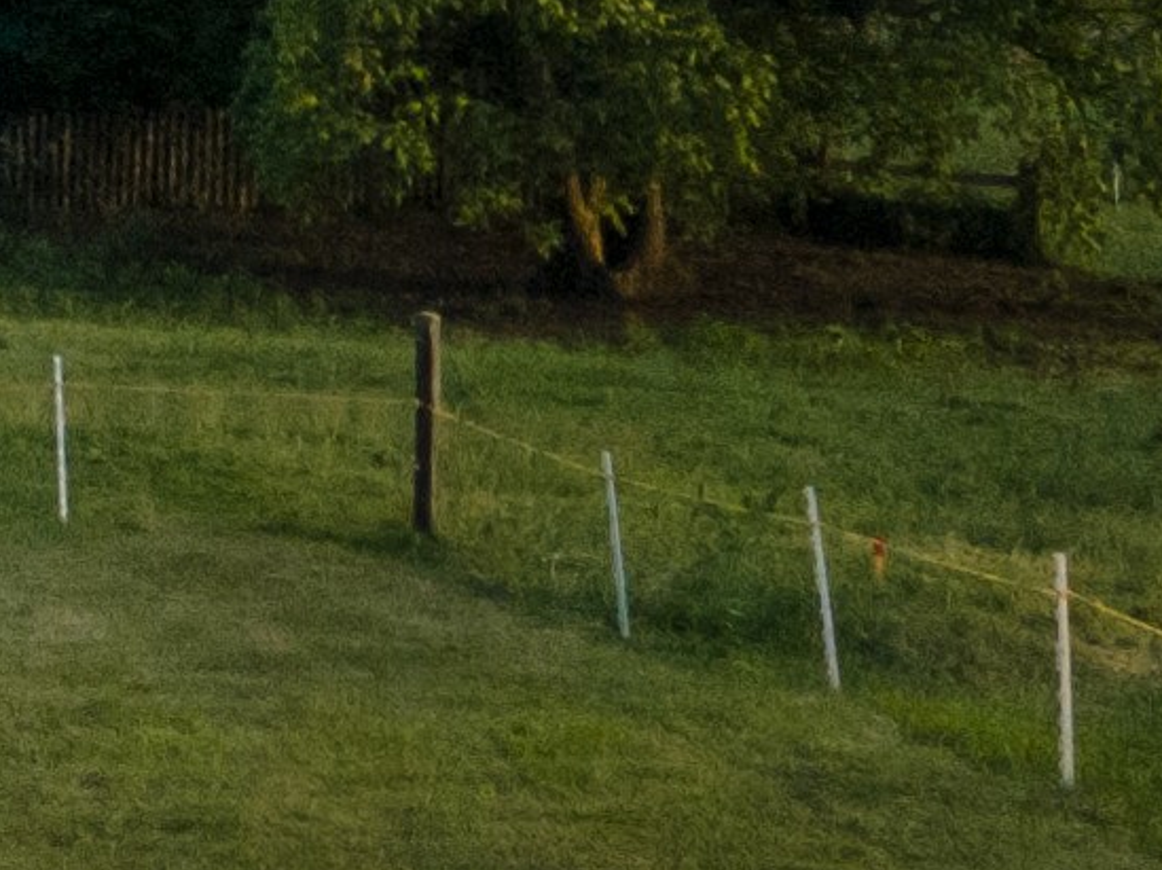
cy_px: -927
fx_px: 5871
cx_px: -2036
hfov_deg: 9.5
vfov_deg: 8.0
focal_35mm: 175
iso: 100
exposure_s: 1/240
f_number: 2.8
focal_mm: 4.5
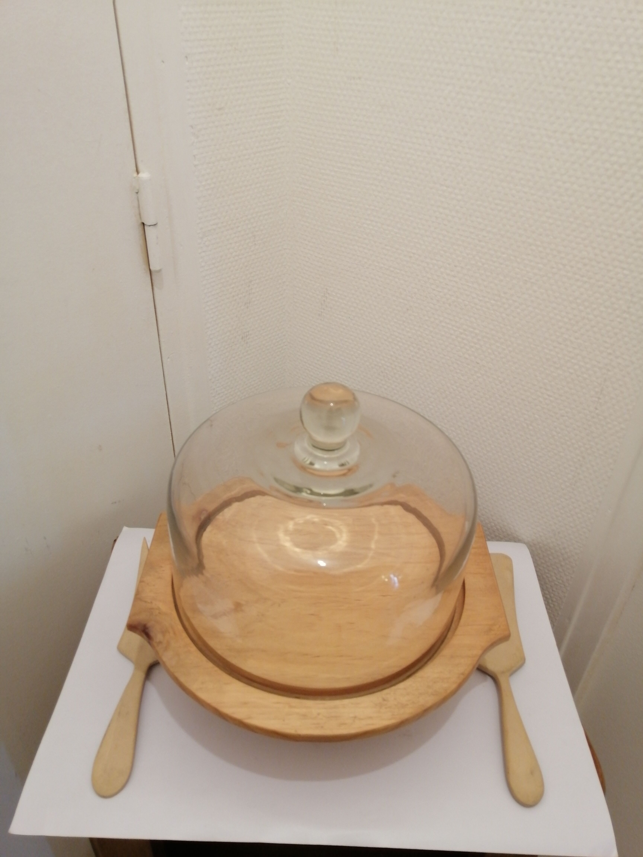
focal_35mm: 26
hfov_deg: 53.1
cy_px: 428
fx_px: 644
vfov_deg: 67.3
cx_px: 322
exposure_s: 1/33.3
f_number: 1.8
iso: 250
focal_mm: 3.96
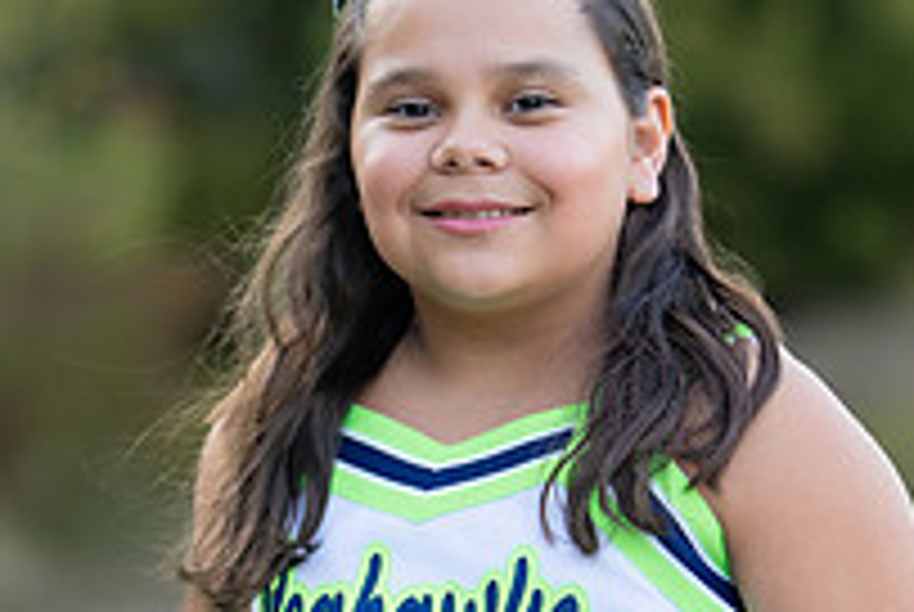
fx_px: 4602
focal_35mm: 181
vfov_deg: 7.6
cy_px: 570
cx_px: 483
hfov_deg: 11.3
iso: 100
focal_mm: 50
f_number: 1.2
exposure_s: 1/1000
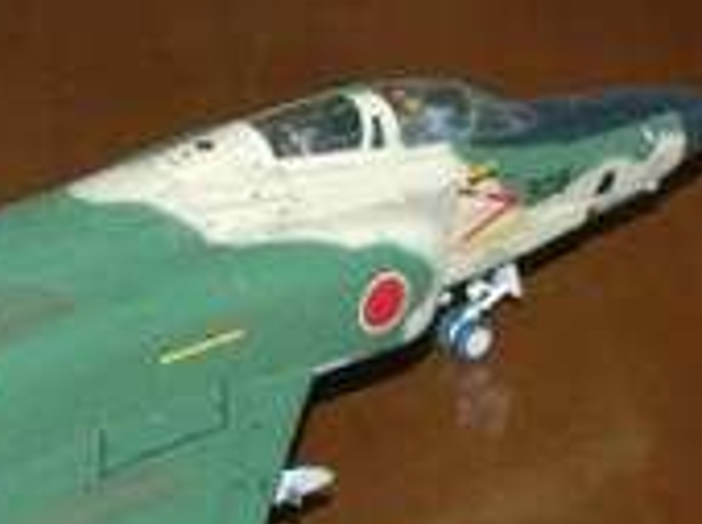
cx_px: -120
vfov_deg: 7.7
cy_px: 454
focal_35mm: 191
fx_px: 3868
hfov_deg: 10.2
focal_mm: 50
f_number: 9
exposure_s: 1/60
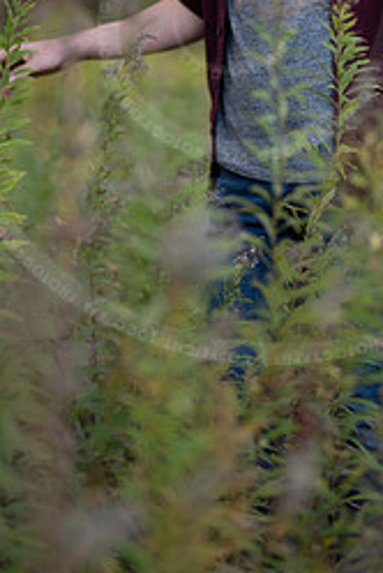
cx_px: 247
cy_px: 65
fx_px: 2451
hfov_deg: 8.9
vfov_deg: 13.2
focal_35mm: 154
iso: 160
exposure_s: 1/800
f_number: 1.2
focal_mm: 85
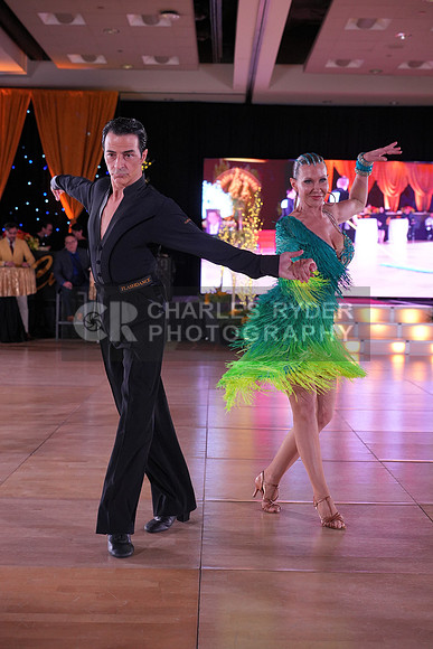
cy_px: 324
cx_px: 216
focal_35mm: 50
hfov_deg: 27.0
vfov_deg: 39.6
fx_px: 901
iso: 1600
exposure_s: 1/400
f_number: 4
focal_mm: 50
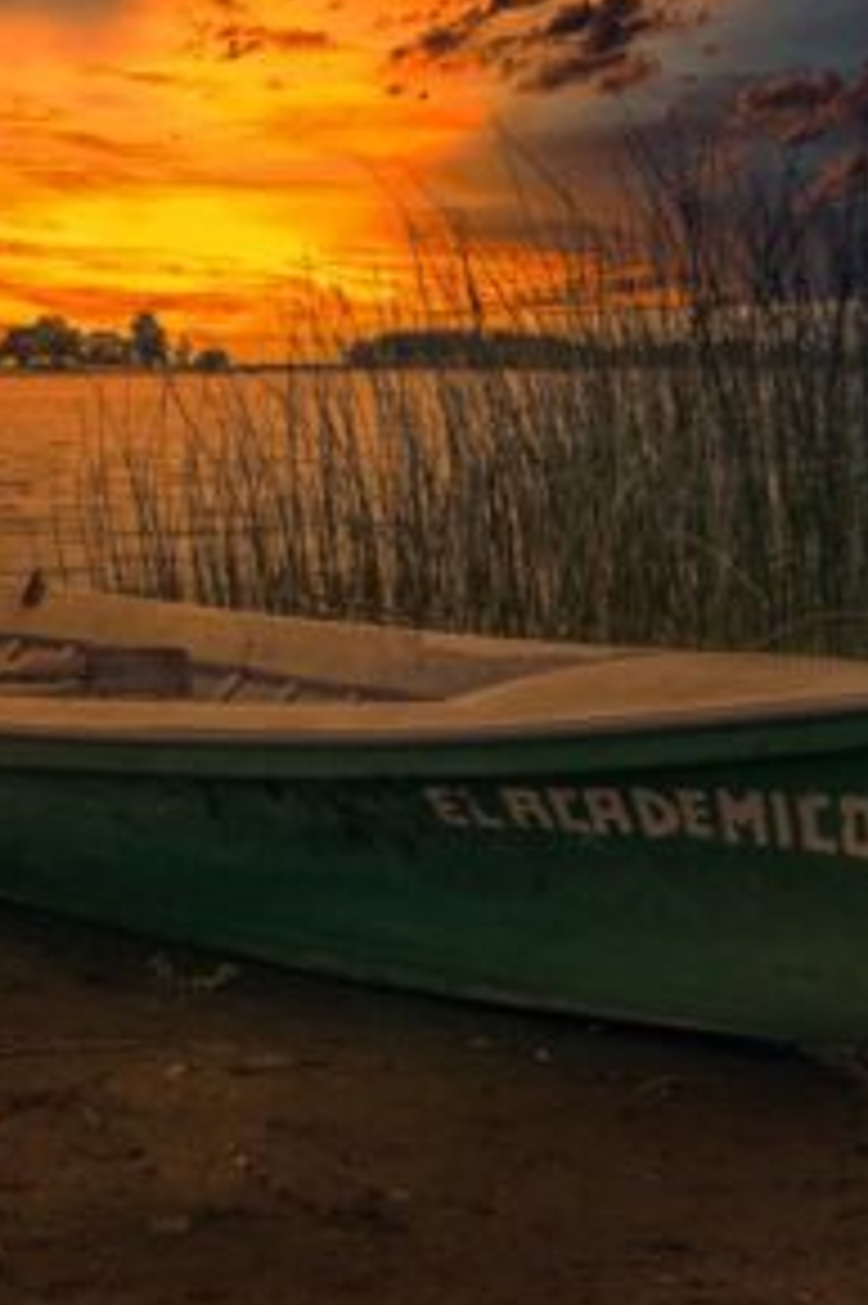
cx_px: 382
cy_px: 632
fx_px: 2498
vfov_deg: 29.3
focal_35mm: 69
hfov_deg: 19.7
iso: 50
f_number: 5
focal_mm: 40
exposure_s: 1/200
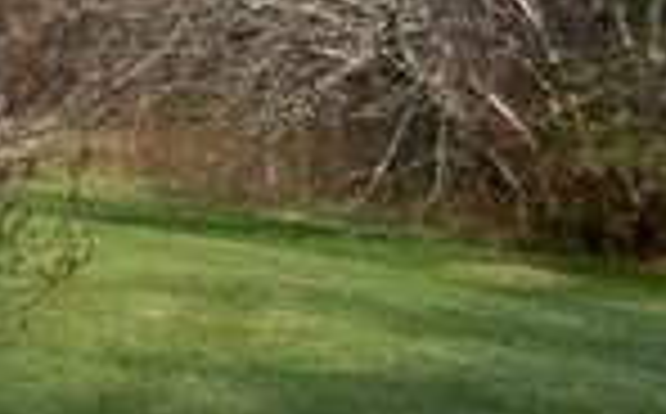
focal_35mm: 257
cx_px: -1377
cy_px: -50
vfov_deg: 5.1
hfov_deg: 7.2
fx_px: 4658
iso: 80
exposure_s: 1/500
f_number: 3.5
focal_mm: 6.2
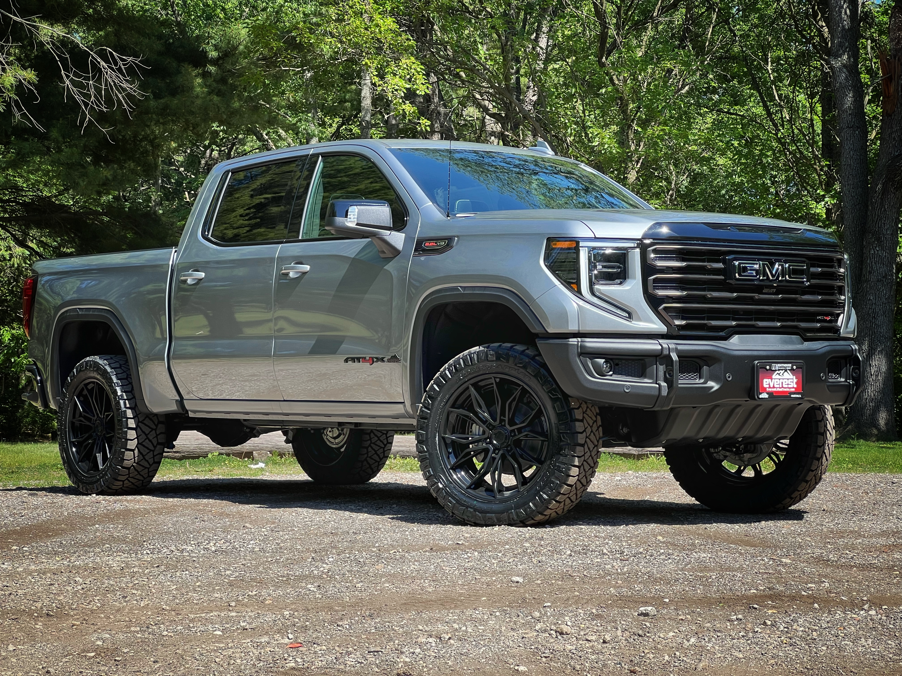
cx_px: 451
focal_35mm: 77
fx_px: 2006
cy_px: 338
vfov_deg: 19.1
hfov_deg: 25.3
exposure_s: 1/261
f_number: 2.8
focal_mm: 9
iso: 32
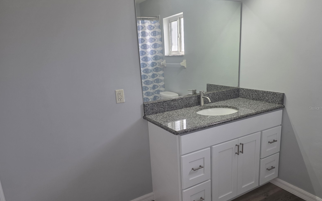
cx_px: 163
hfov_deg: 72.5
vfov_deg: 49.2
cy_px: 108
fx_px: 219
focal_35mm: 25
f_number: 1.7
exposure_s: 1/180
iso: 160
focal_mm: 6.3
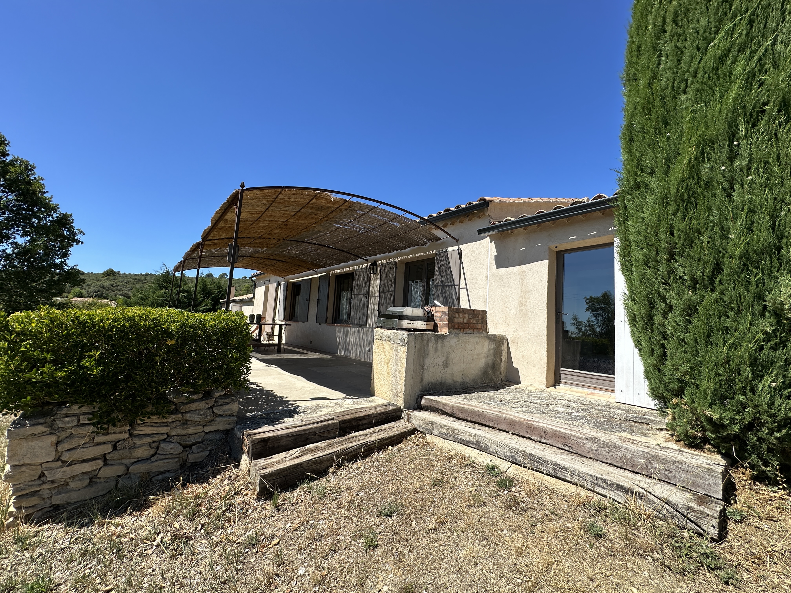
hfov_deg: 102.1
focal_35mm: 14
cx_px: 396
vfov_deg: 85.7
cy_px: 296
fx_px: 320
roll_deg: -3.9
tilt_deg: +4.8
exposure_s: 1/1916
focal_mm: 2.22
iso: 50
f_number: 2.2
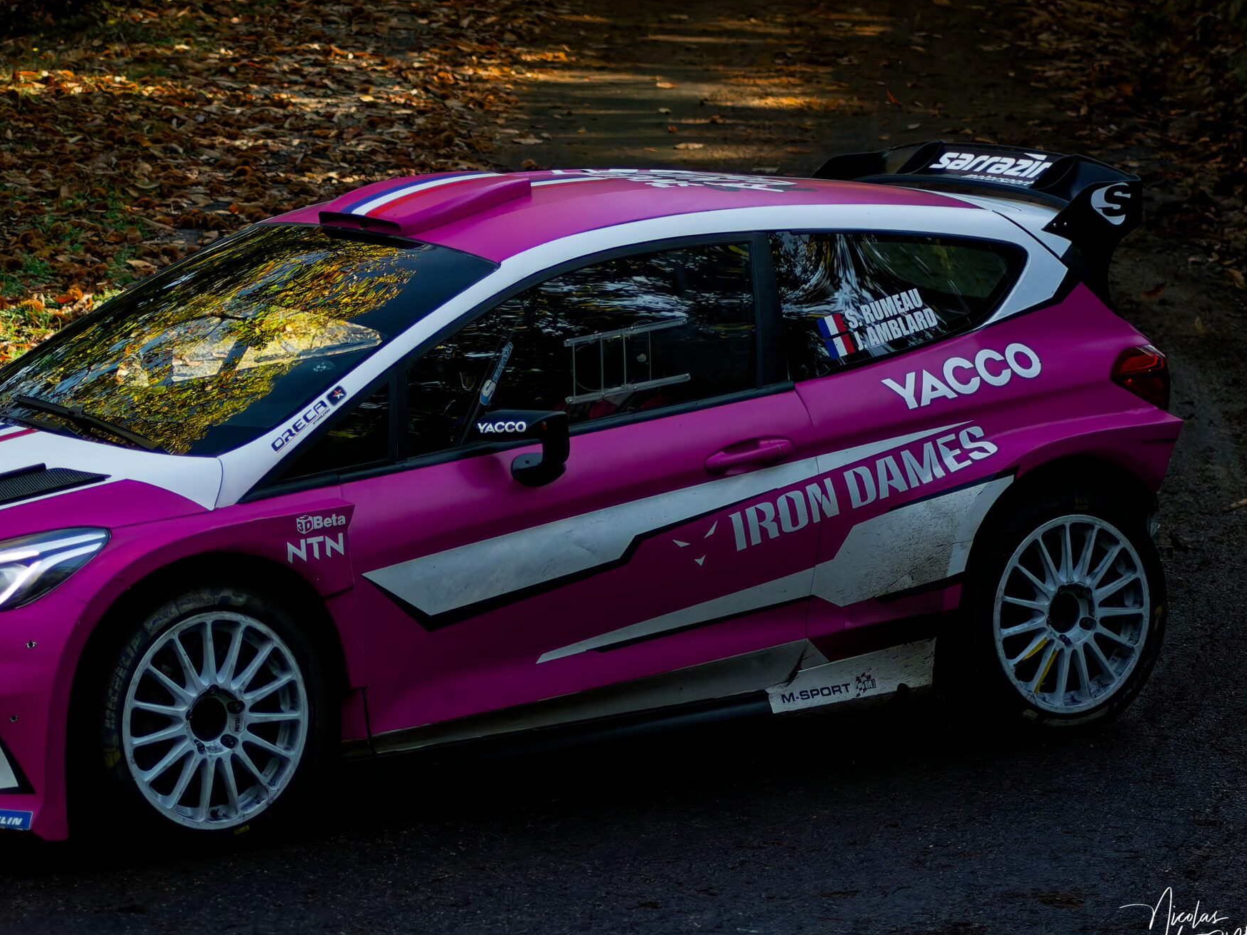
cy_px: 396
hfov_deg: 13.3
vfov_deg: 10.0
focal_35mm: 148
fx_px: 5332
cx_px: 399
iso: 5600
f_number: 4
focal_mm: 70
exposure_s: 1/6400
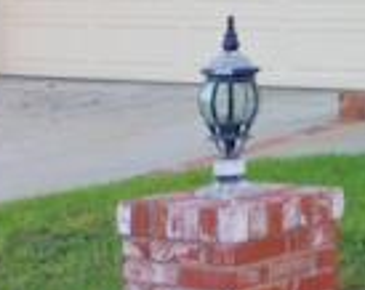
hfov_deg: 12.2
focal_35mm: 137
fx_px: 1477
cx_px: 770
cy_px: -13
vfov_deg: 11.1
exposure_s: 1/366
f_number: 2.2
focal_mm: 4.12
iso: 32
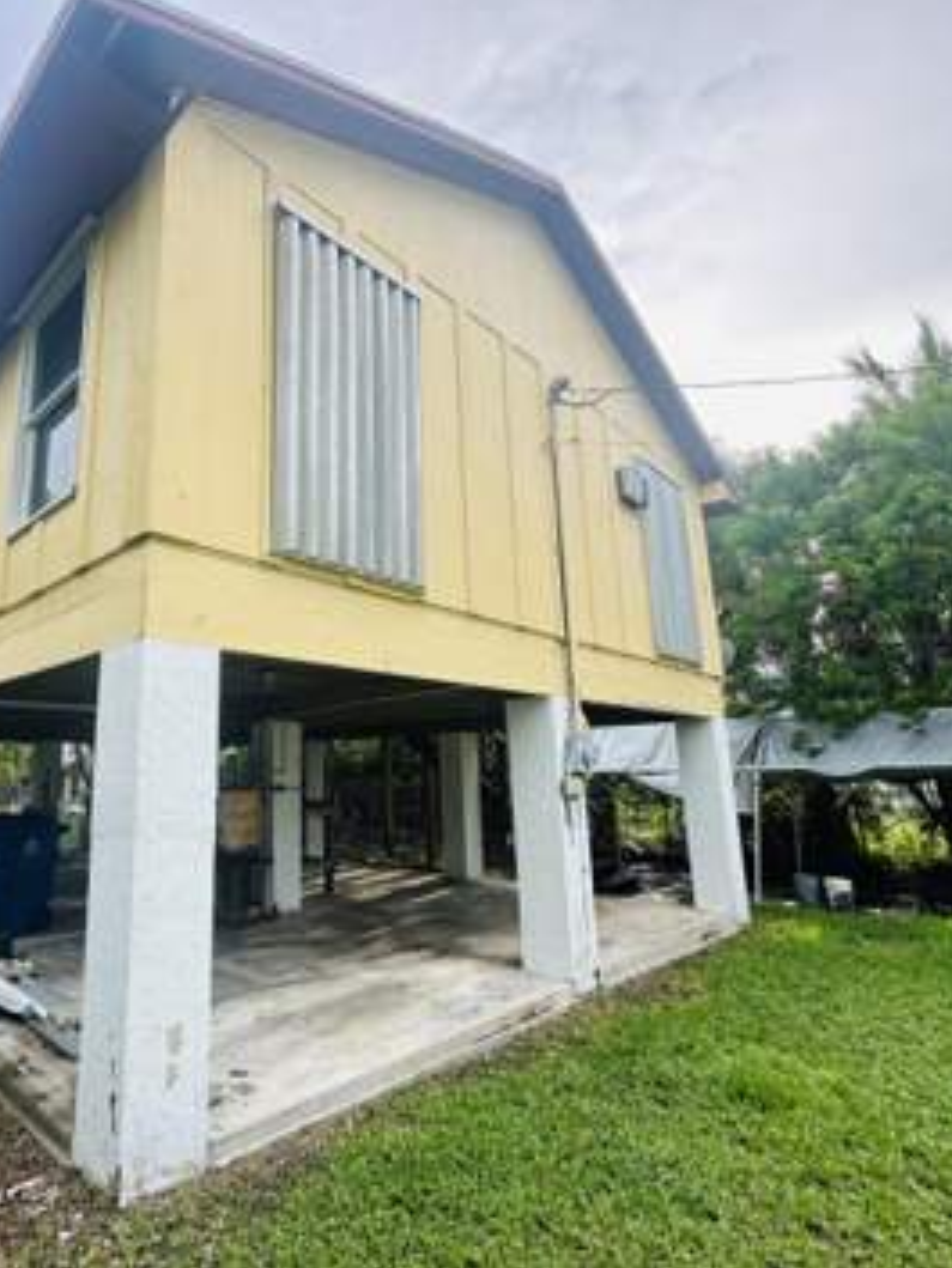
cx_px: 305
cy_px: 627
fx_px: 696
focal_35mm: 19
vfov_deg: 84.6
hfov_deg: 66.6
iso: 40
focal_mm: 2.22
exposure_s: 1/399
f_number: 2.2
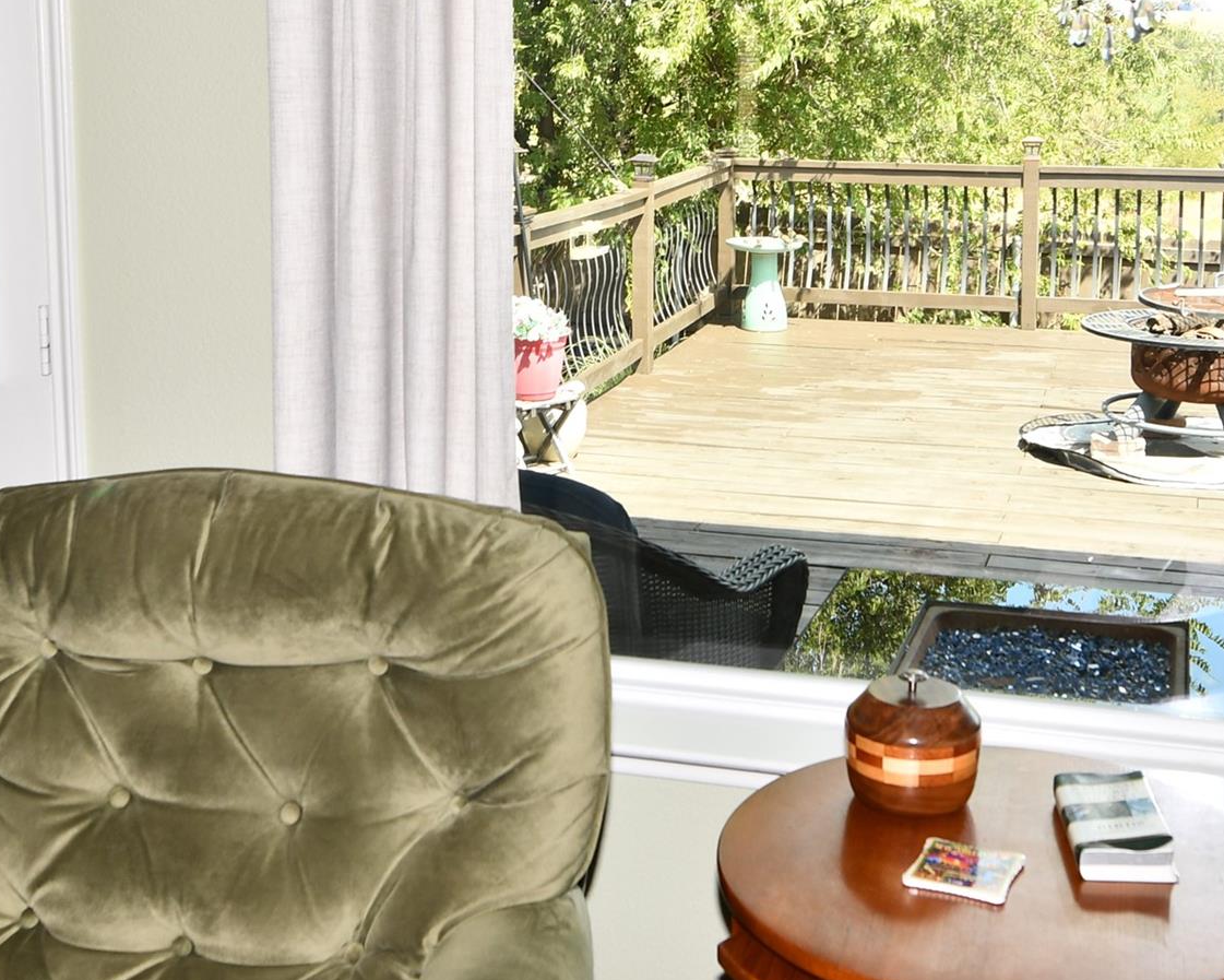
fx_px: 1739
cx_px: 673
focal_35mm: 48
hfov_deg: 38.7
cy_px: 246
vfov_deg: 30.9
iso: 125
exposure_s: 1/125
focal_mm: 14
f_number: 5.6
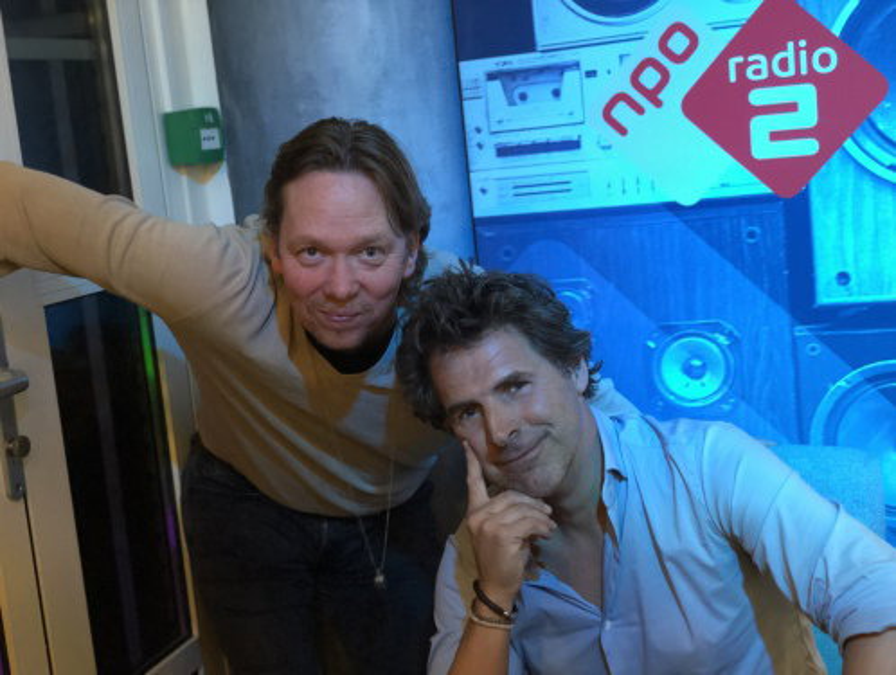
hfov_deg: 36.8
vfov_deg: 28.1
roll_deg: +5.7
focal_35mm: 52
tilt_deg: -8.0
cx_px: 448
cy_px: 338
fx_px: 1348
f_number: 2.4
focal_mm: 6
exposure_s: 1/8
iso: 200
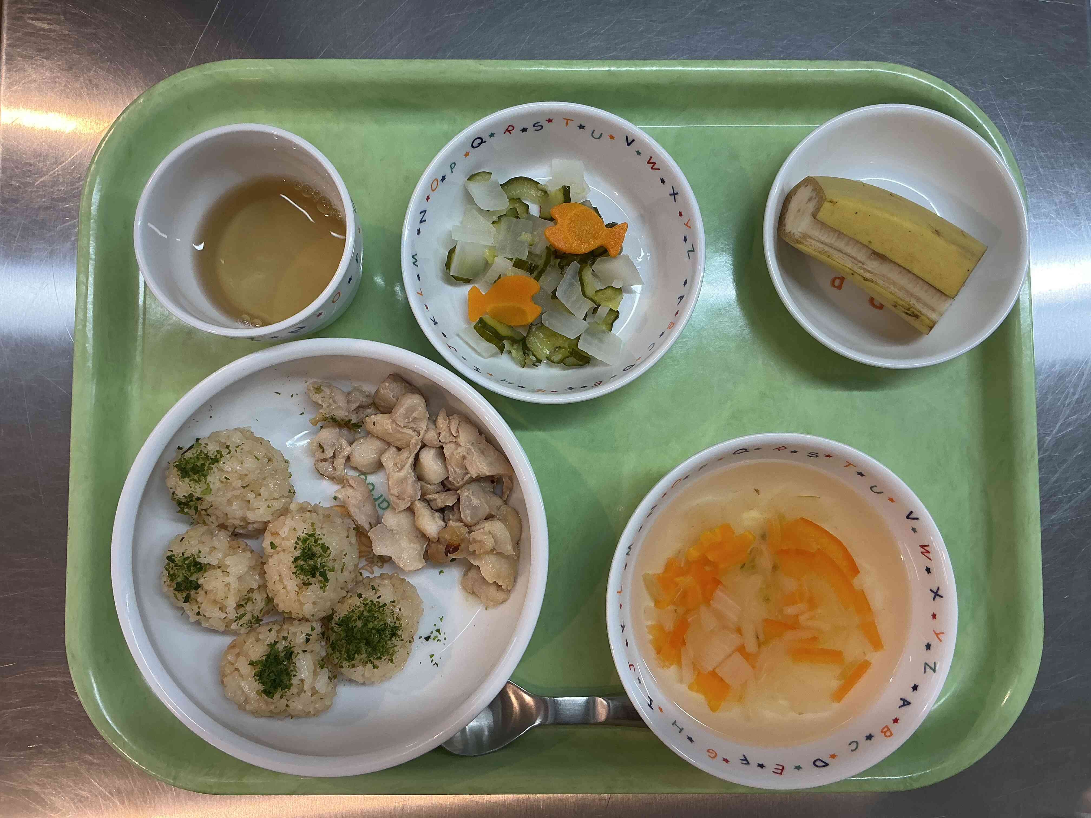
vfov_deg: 48.2
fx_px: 914
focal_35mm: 29
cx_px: 546
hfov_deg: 61.7
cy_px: 409
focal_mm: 3
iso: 40
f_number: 1.8
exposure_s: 1/100
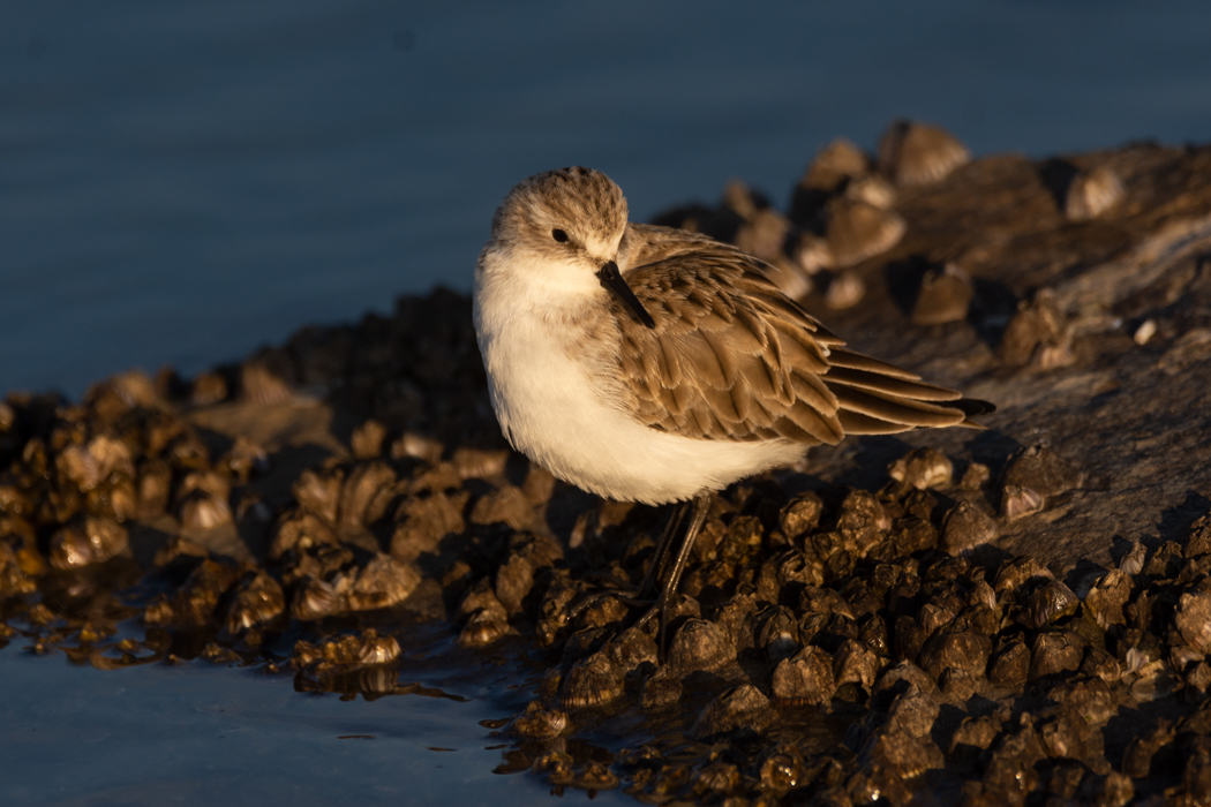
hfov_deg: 2.3
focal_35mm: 900
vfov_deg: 1.5
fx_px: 30273
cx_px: 606
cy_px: 404
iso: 250
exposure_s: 1/800
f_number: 6.3
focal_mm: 600
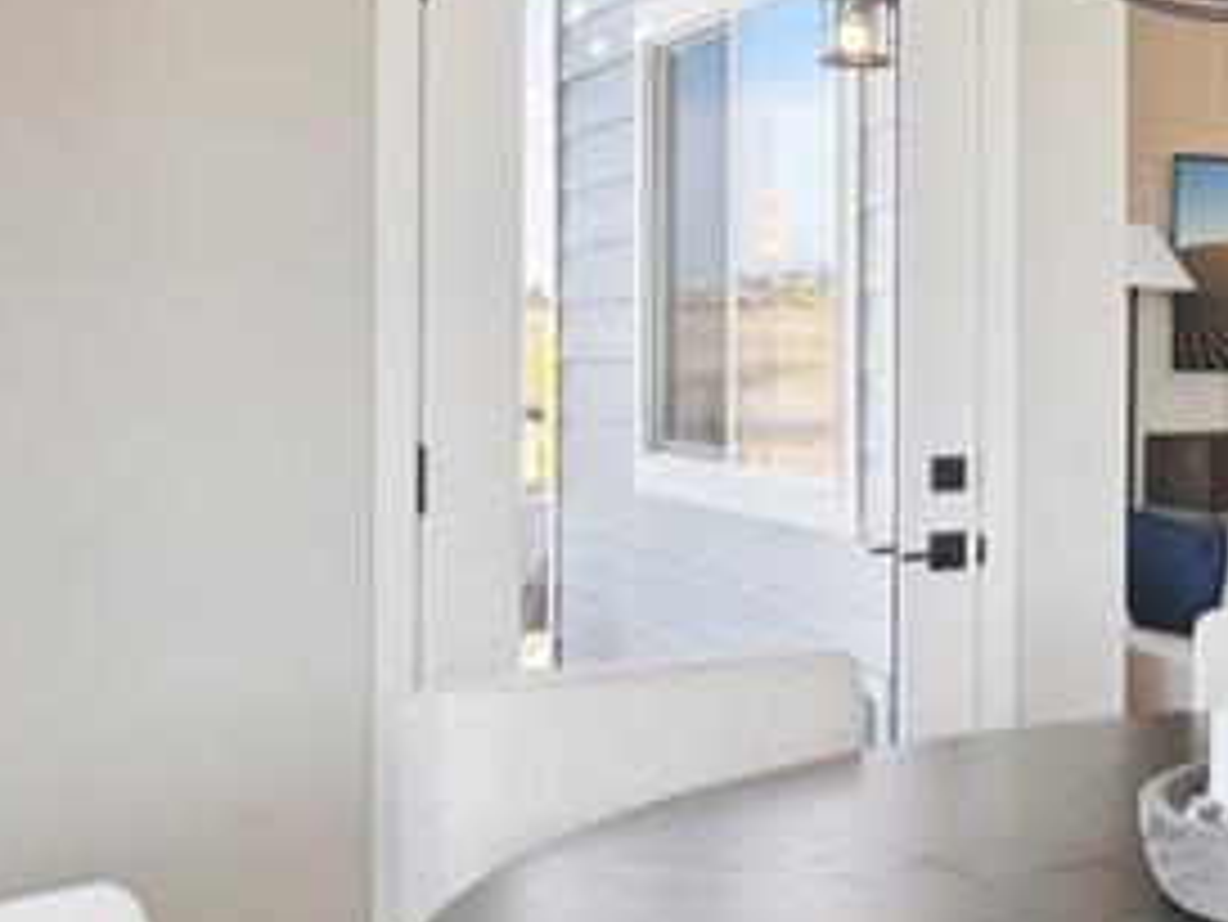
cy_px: 355
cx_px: 1462
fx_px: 1916
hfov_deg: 30.4
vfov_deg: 27.0
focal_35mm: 54
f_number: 8
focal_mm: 10
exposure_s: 1/60
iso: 800
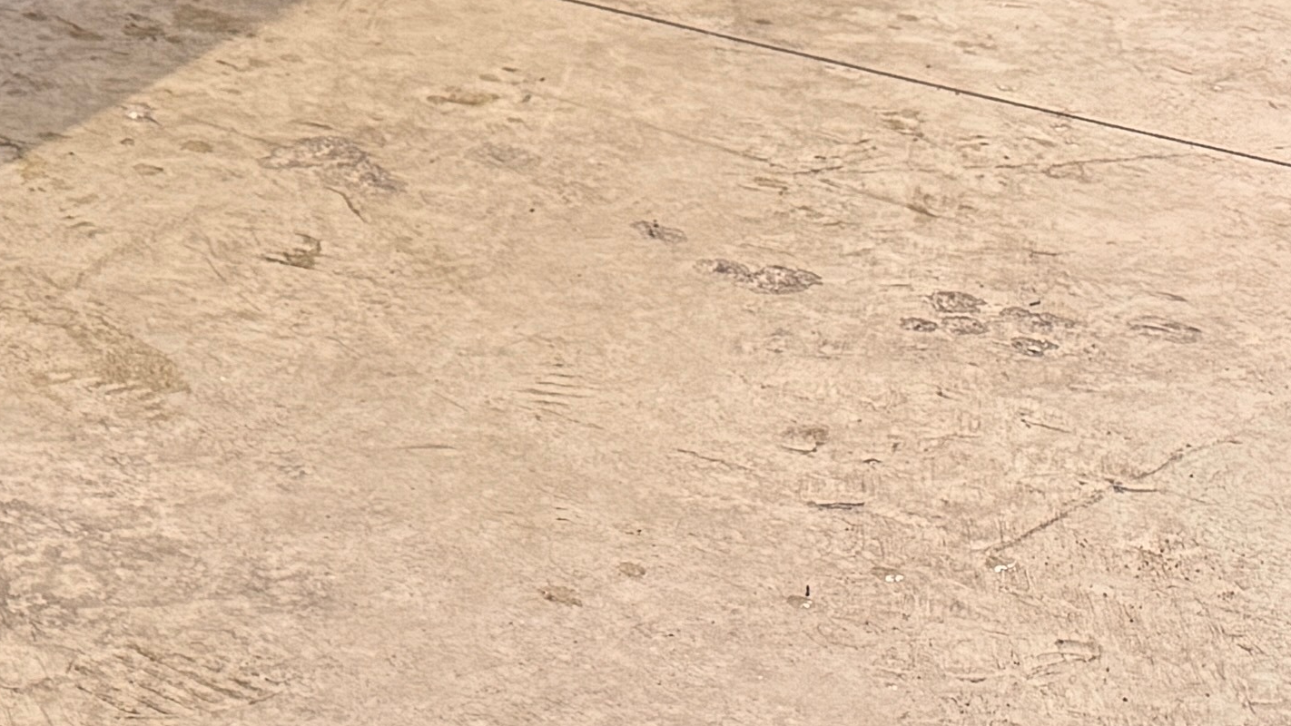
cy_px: -1071
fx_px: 3595
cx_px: -787
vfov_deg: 10.0
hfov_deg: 17.7
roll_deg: -0.3
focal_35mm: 105
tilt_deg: -3.3
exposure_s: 1/60
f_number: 1.78
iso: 200
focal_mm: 6.76
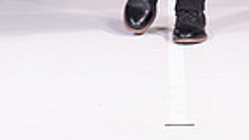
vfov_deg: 3.9
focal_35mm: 306
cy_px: -240
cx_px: 153
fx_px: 2021
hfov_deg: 7.0
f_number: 5.6
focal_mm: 92
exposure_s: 1/400
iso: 2000
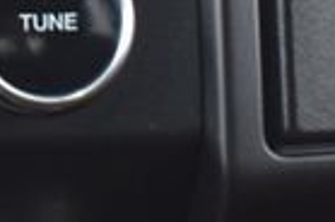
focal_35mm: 214
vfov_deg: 6.2
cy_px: -258
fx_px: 1990
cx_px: -178
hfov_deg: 9.3
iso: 800
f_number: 6.3
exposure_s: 1/15
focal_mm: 31
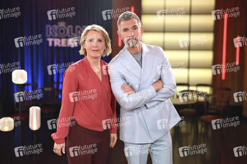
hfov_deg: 39.6
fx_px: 343
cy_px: 82
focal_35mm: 50
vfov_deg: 27.0
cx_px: 124
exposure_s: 1/200
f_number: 2.2
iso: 1250
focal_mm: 50
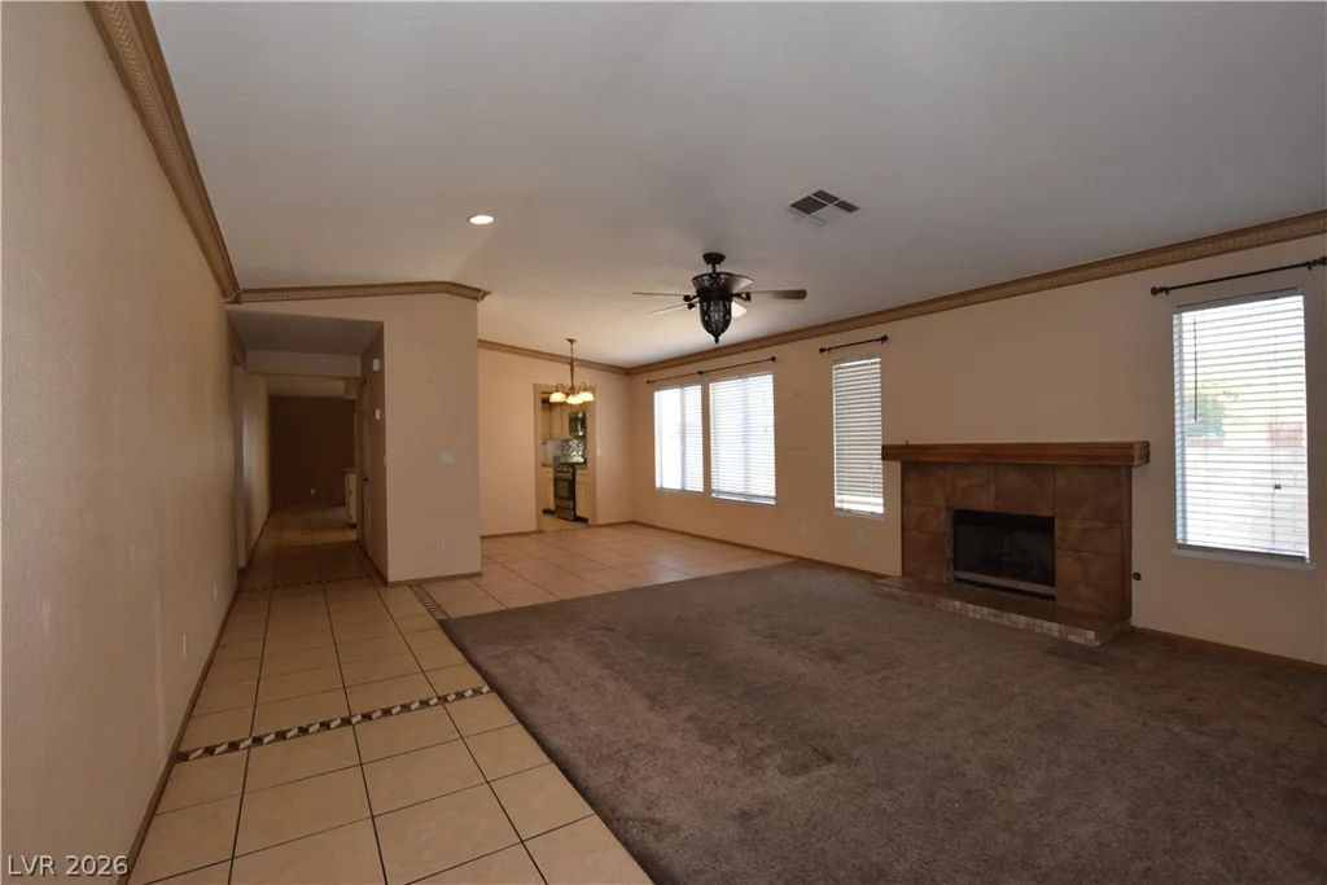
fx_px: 553
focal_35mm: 15
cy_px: 442
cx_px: 664
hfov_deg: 100.4
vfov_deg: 77.3
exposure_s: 1/125
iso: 720
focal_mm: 10
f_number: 5.6
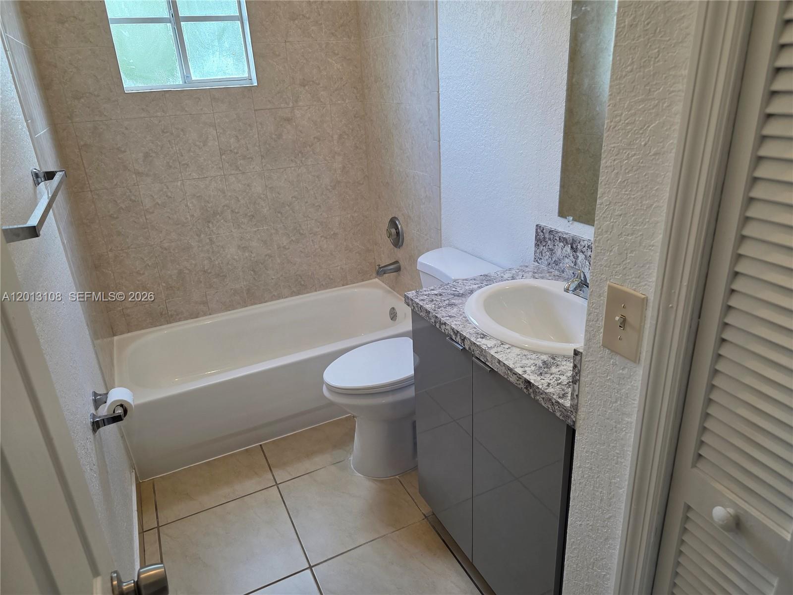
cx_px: 396
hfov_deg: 73.9
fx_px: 527
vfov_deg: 58.9
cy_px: 298
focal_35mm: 23
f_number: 1.7
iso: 125
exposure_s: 1/120
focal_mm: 6.3
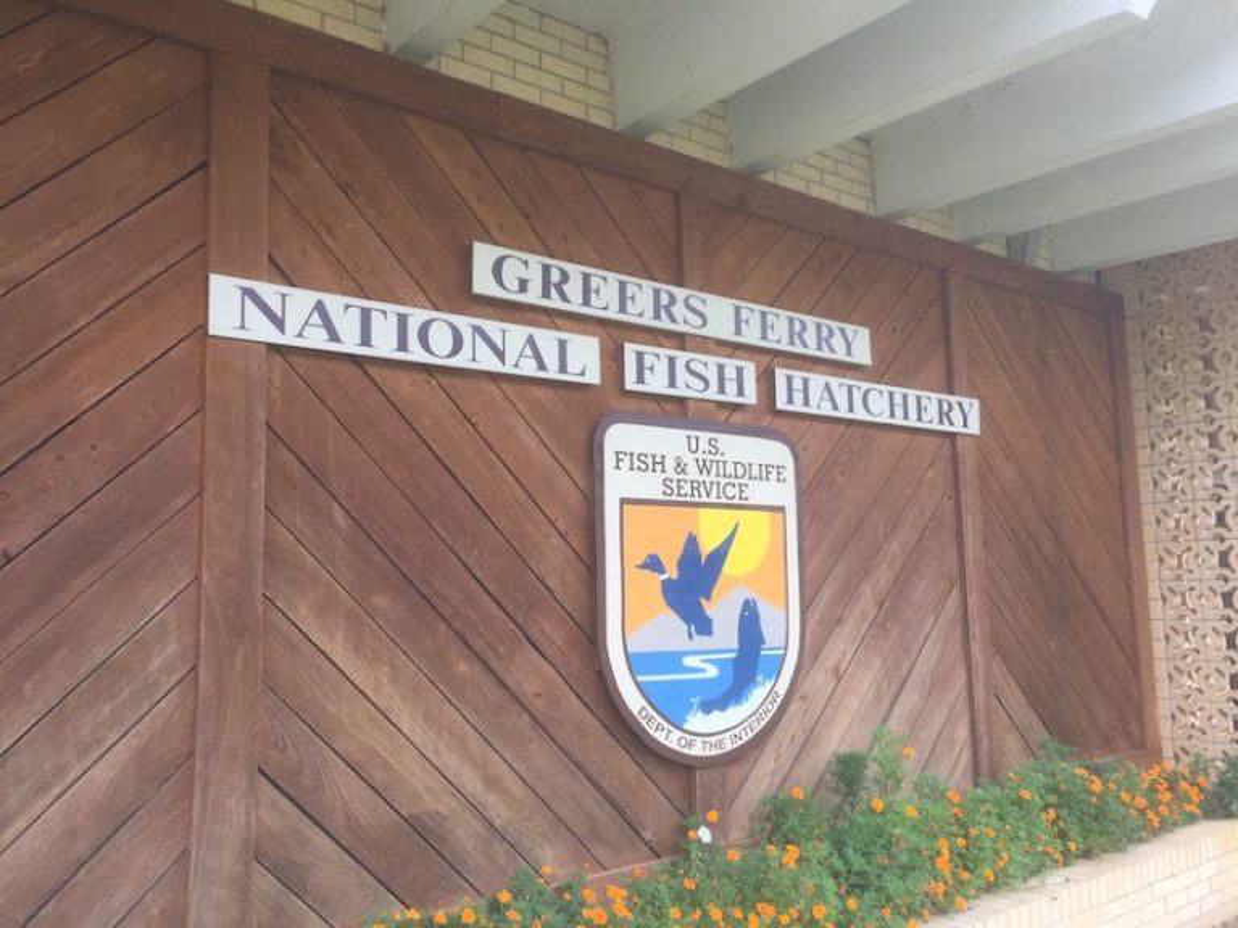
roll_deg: +0.4
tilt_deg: +7.1
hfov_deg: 61.7
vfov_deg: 48.2
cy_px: 464
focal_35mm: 29
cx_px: 619
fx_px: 1037
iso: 32
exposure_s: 1/217
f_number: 2.2
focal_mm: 4.15
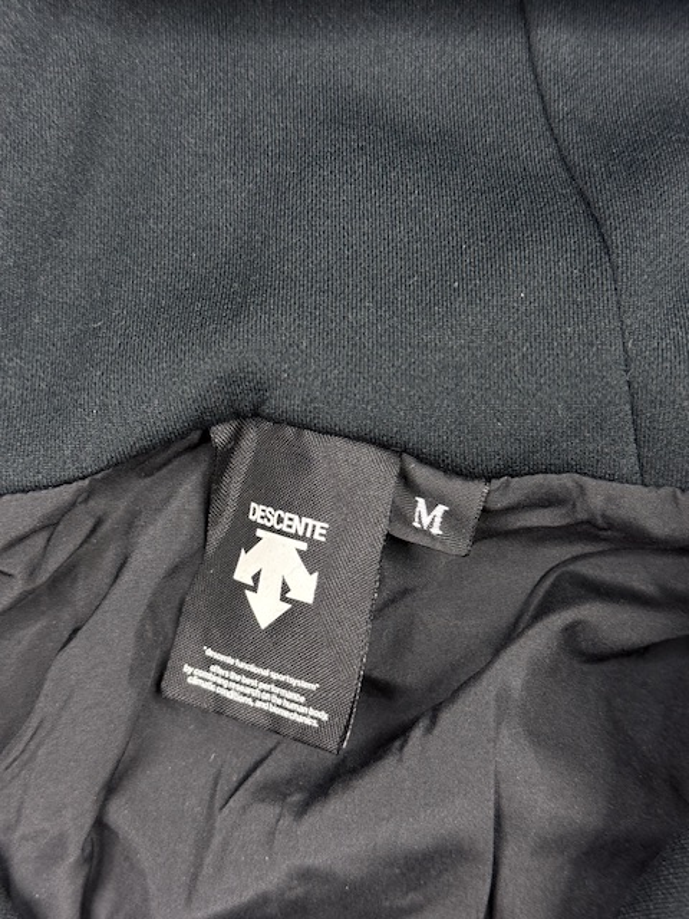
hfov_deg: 30.3
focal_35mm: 48
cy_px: 460
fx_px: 1274
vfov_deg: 39.7
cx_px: 344
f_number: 1.78
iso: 160
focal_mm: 6.76
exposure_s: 1/100
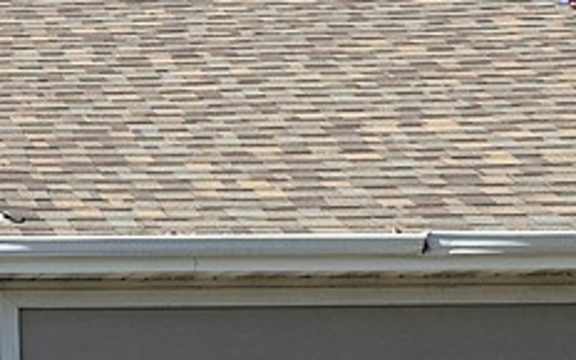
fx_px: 2370
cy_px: 278
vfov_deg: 8.7
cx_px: -832
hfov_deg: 11.4
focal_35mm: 151
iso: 10
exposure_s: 1/763
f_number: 1.7
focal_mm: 6.3
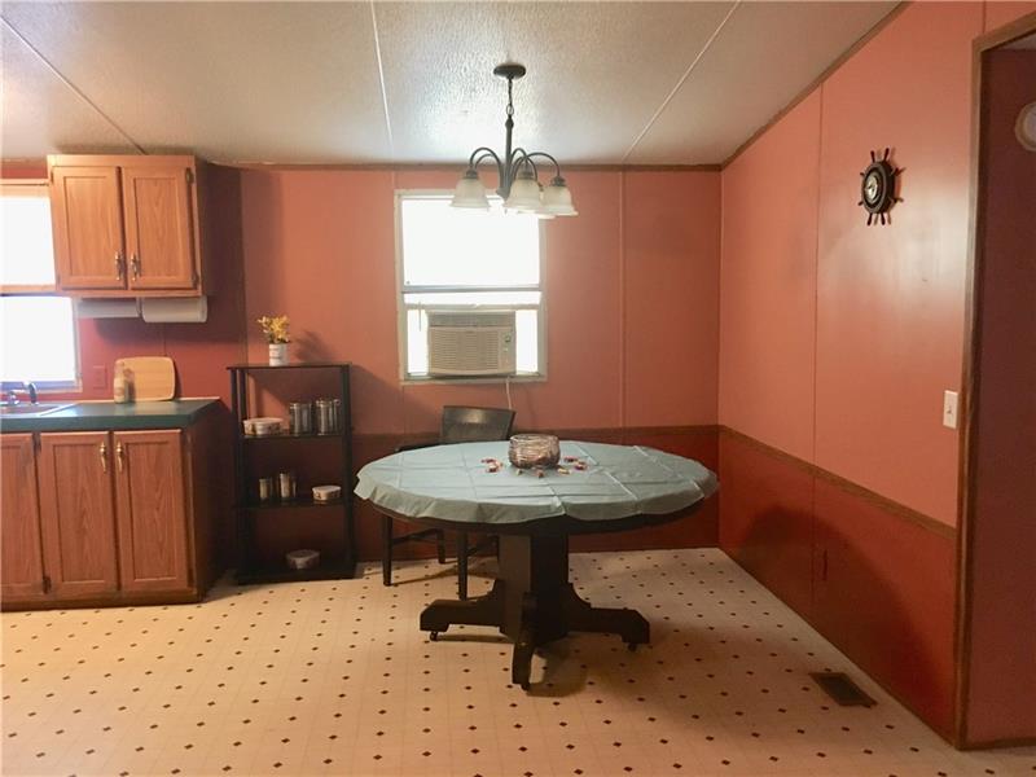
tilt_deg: -5.4
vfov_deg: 48.2
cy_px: 388
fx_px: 868
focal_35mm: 29
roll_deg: +1.1
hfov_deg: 61.7
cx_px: 518
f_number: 2.2
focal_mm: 4.15
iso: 200
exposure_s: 1/24
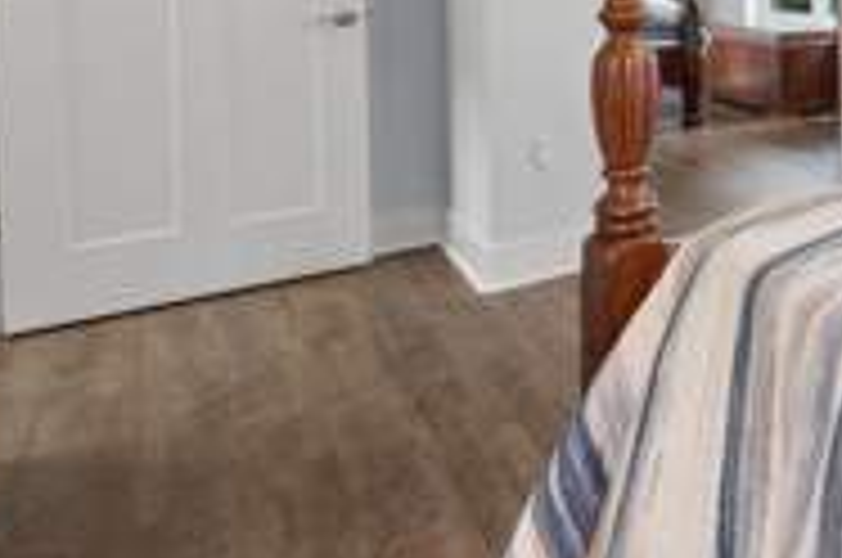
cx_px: 1022
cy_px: 97
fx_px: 841
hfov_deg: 38.5
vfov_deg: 35.3
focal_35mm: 36
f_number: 8
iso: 400
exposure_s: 1/13
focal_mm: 14
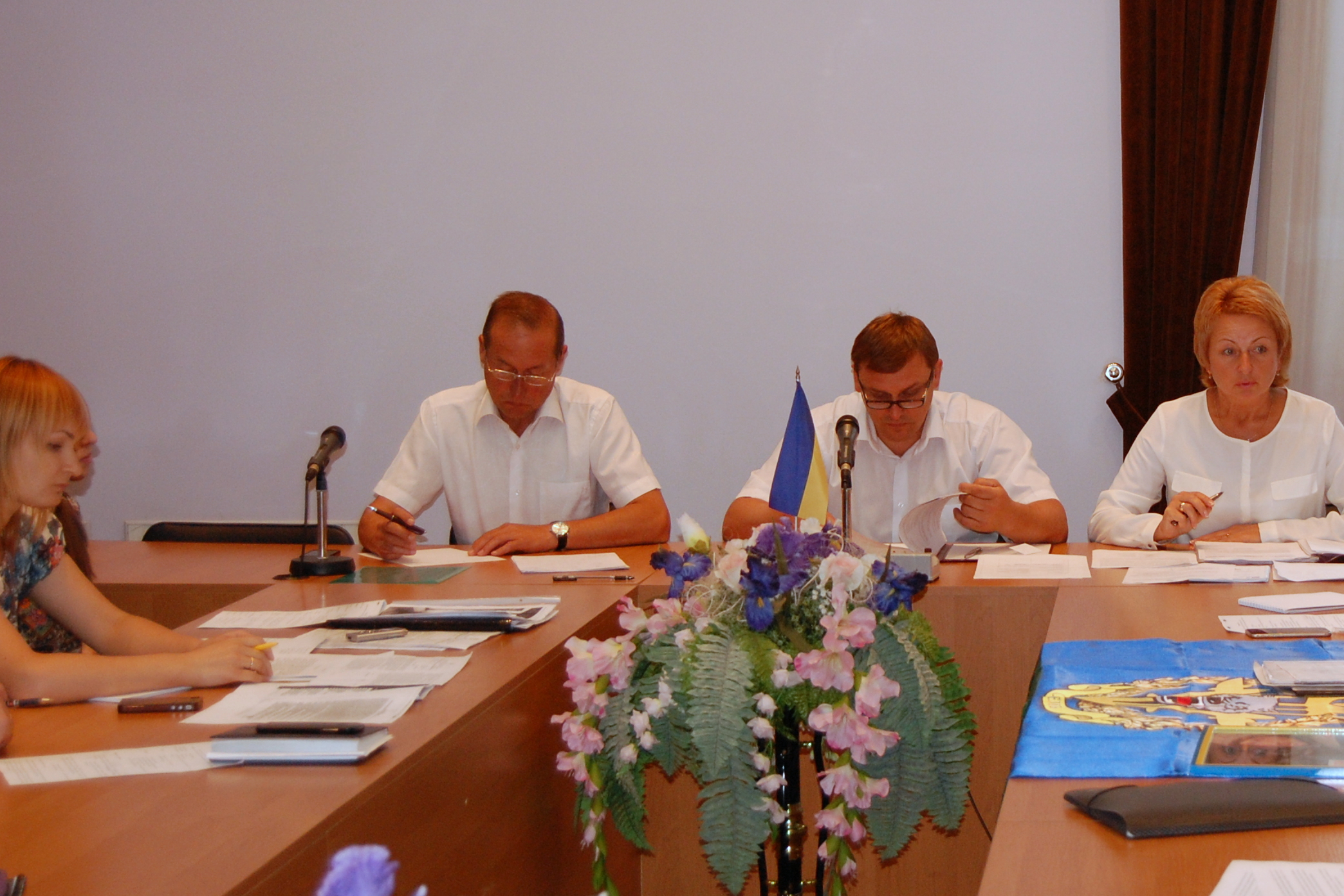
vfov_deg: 16.6
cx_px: 953
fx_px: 3061
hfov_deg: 24.6
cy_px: 376
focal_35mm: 82
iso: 800
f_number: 4.8
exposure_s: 1/60
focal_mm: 38
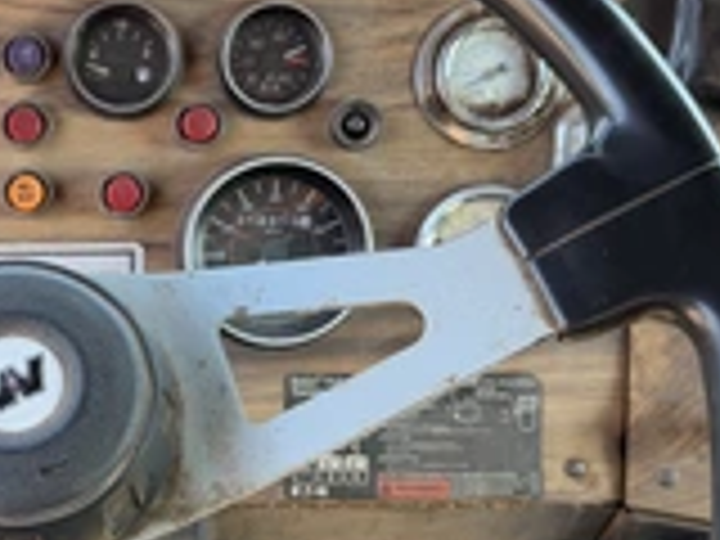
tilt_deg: -35.2
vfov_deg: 24.3
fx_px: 1248
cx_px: 99
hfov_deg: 31.0
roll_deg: +0.2
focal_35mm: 60
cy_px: 346
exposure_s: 1/166
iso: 100
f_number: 1.78
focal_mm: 6.76
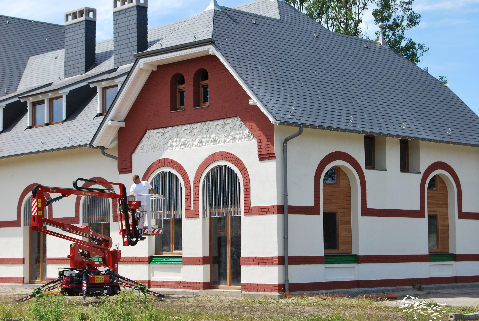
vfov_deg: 18.2
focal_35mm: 75
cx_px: 240
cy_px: 160
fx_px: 999
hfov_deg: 27.0
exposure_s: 1/200
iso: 200
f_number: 10
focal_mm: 50
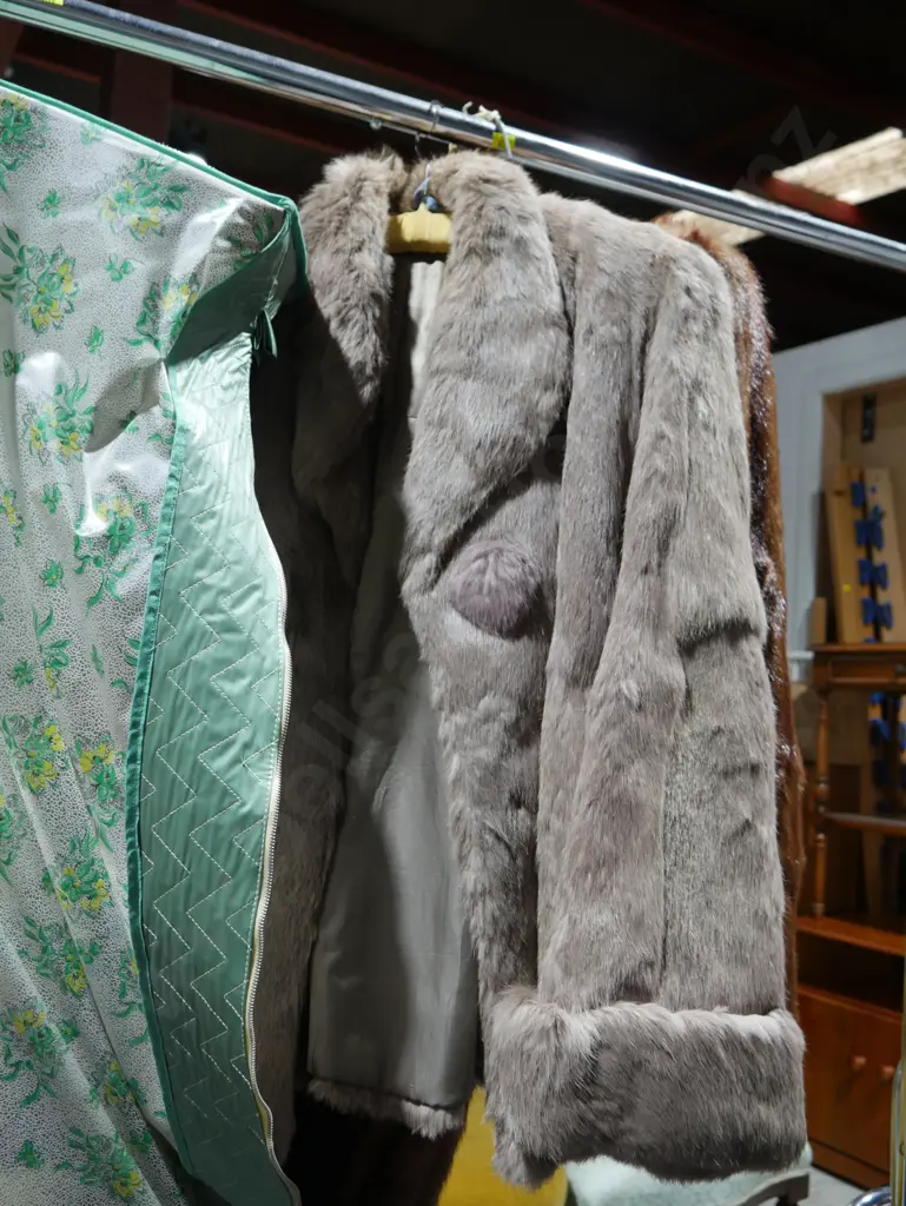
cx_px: 453
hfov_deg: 41.8
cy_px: 603
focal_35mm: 34
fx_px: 1186
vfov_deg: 53.9
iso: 400
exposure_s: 1/60
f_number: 4
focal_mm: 17
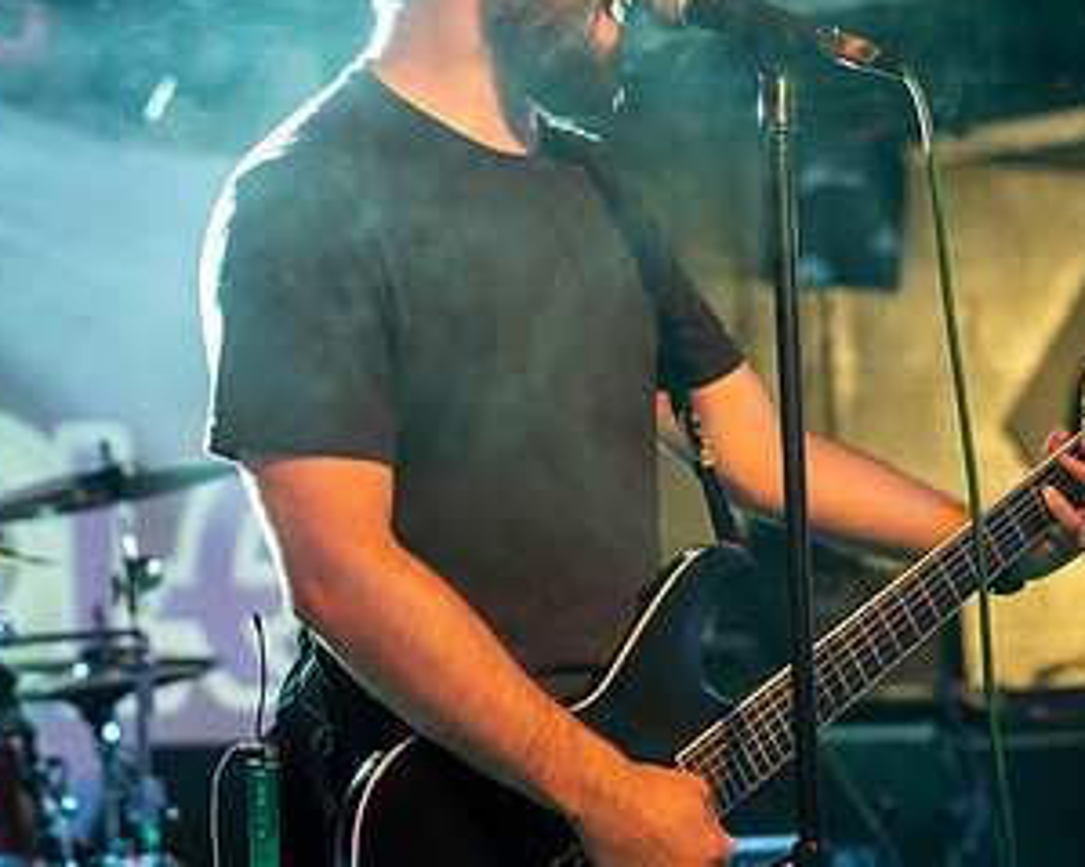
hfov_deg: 20.9
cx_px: 301
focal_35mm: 91
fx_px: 2921
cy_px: 379
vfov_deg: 16.9
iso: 2500
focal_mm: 50
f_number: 2.2
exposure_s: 1/160
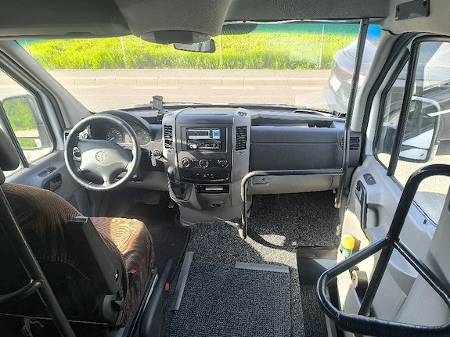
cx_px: 234
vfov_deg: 56.8
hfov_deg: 71.6
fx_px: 312
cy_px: 172
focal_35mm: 24
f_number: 1.65
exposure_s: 1/101
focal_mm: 6.14
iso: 80
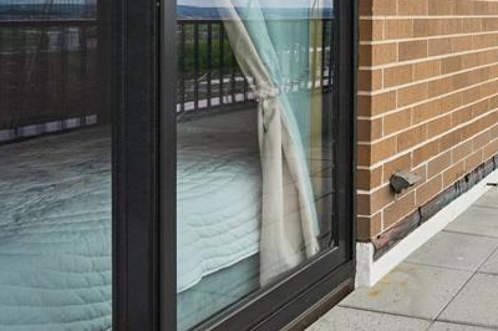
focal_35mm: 41
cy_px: 0
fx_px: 567
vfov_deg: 30.3
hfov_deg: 38.0
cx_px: 568
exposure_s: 1/500
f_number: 8
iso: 400
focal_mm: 16
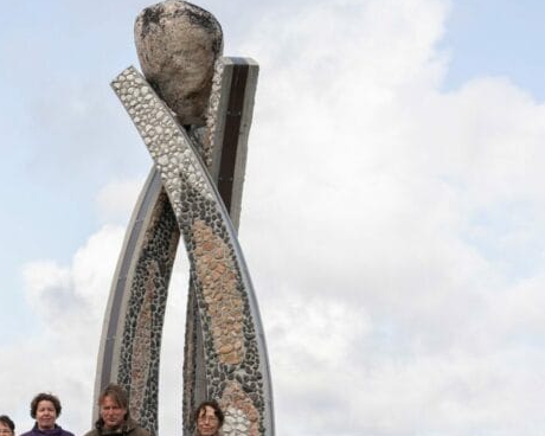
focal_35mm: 71
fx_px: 1145
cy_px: 379
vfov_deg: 21.2
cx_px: -6
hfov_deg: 25.4
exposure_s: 1/400
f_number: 5
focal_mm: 34
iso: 125
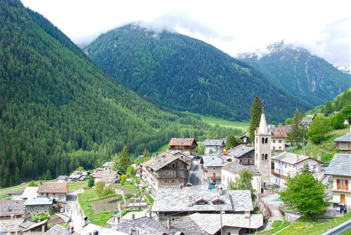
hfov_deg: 49.5
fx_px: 381
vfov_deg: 34.3
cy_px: 118
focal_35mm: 39
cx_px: 176
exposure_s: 1/250
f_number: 8
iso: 640
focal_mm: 26
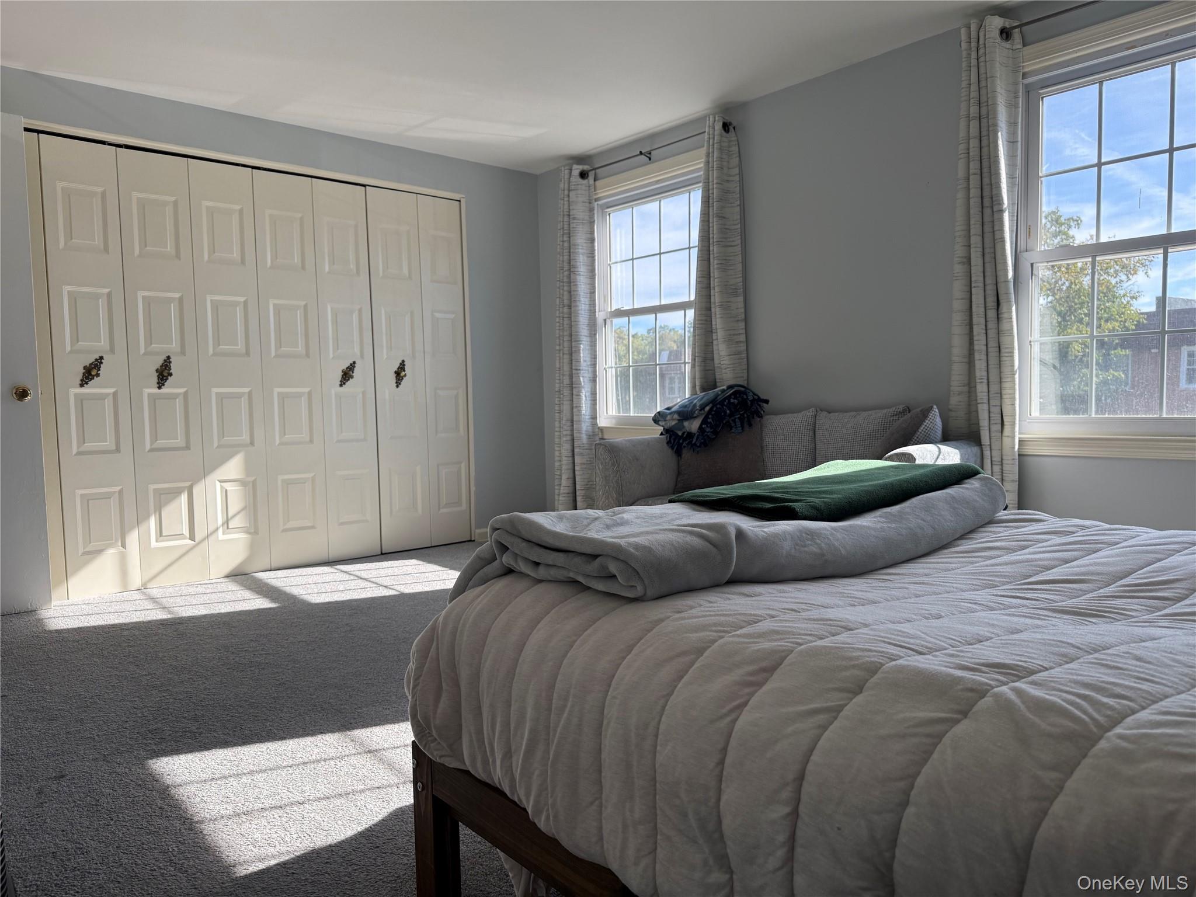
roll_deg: +0.9
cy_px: 448
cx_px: 598
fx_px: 829
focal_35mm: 24
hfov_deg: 71.6
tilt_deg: -4.3
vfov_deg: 56.8
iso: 100
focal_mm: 6.76
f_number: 1.78
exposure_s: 1/780
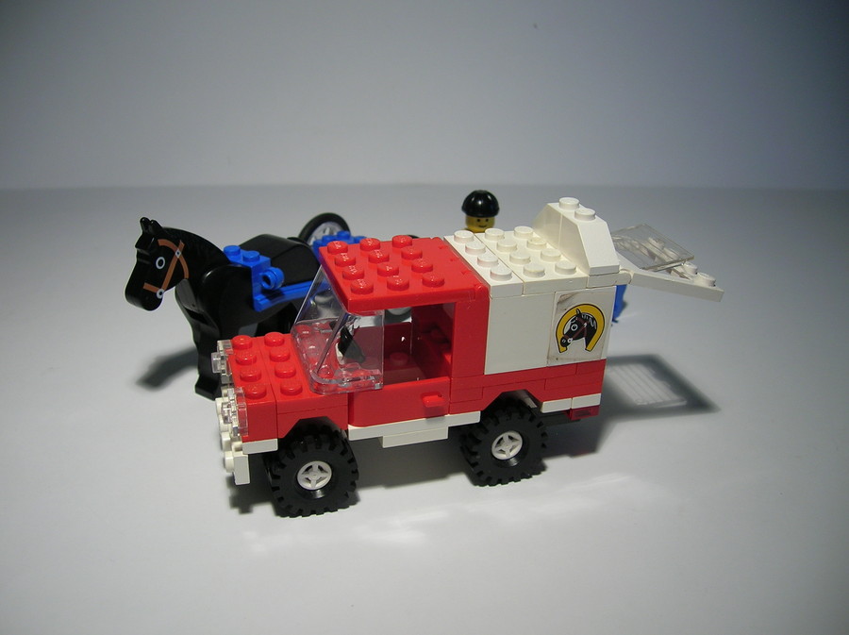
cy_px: 318
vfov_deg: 41.7
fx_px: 833
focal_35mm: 34
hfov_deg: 54.0
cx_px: 424
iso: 50
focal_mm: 5.7
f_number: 2.9
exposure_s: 1/45.1
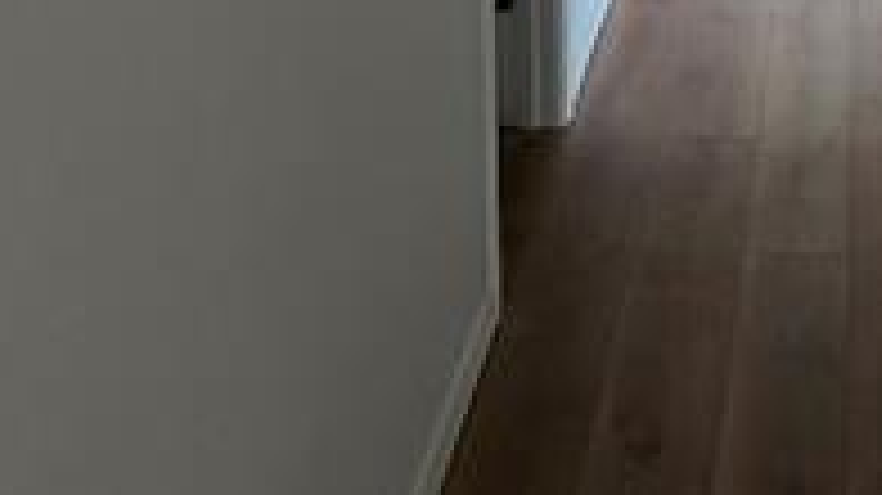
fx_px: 1917
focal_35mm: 82
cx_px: 806
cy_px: -198
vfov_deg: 14.0
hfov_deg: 25.1
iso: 800
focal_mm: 6.25
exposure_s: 1/120
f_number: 1.7
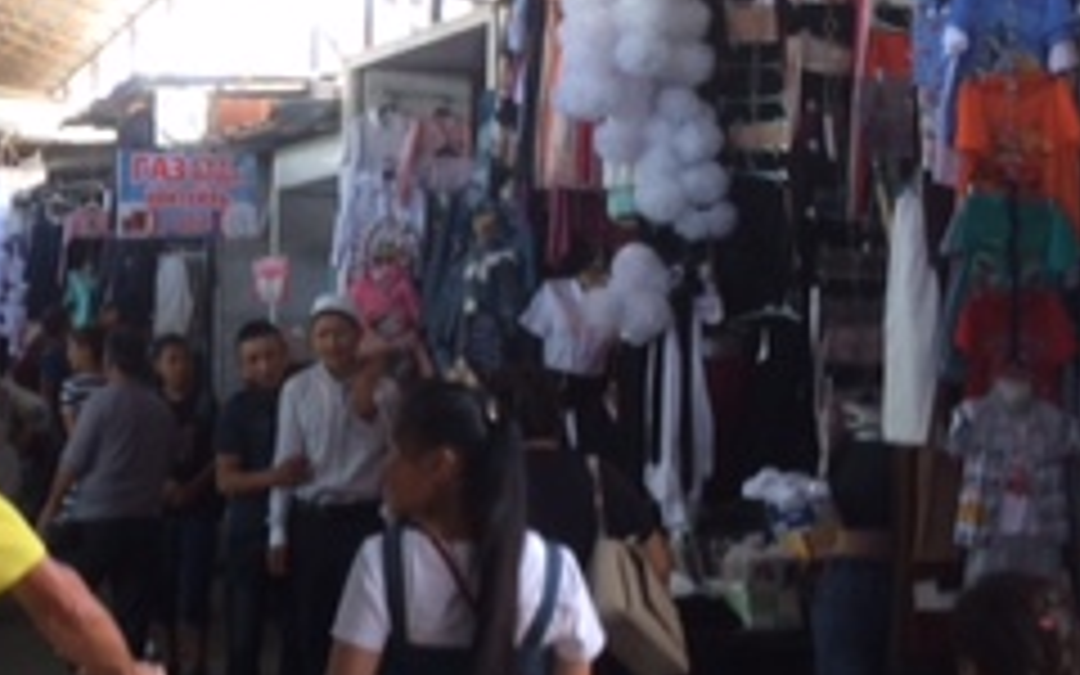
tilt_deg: +3.6
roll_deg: -2.0
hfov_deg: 24.1
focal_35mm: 82
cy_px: 126
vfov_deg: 15.8
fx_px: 2414
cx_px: 4
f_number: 2.2
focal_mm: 4.15
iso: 40
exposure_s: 1/50
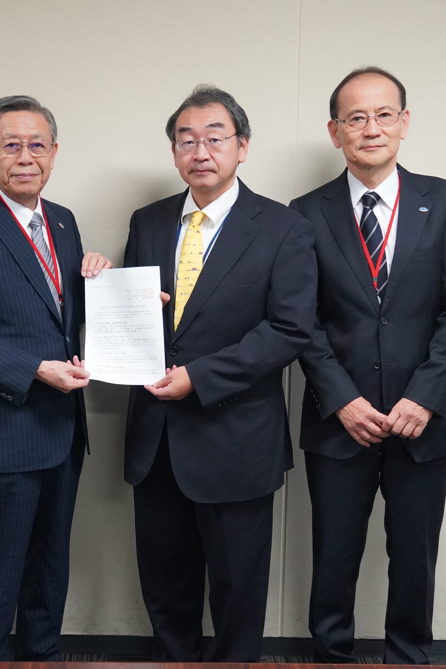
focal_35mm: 48
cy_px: 333
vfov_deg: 41.3
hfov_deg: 28.0
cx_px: 135
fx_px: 887
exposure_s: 1/160
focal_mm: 21
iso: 2500
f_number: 4
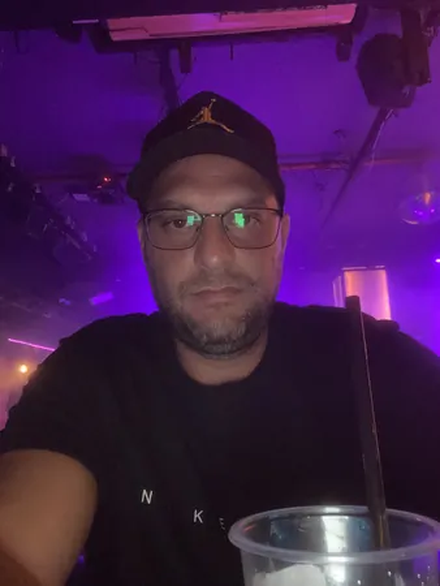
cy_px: 293
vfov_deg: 59.9
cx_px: 220
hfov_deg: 46.8
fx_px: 508
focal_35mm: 30
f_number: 2.2
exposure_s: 1/18
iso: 1000
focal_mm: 2.71
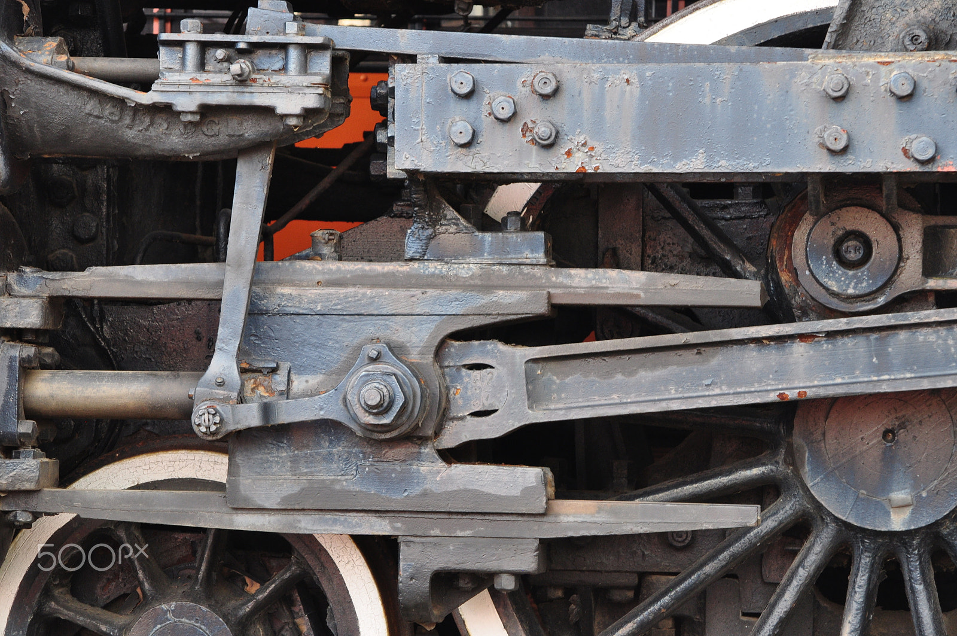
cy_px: 318
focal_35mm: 138
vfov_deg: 9.9
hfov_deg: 14.9
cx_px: 478
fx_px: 3664
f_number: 7.1
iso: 560
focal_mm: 92
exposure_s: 1/30
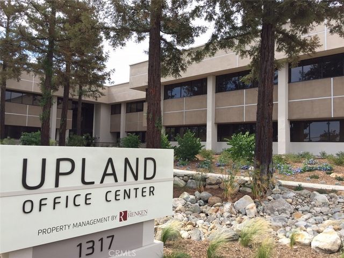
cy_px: 129
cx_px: 172
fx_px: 288
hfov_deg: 61.7
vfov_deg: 48.2
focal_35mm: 29
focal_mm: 4.15
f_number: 2.2
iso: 32
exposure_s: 1/618
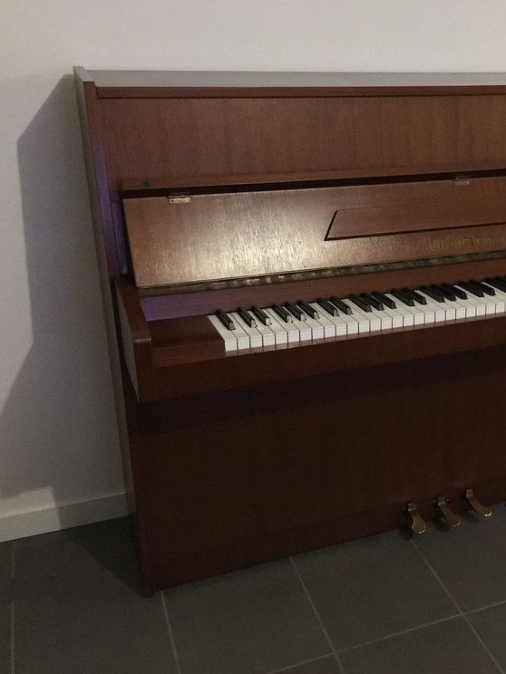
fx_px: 760
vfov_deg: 47.9
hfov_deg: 35.7
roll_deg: -2.6
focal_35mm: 39
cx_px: 402
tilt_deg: -23.8
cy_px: 337
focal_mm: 4.15
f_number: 2.2
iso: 500
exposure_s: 1/17
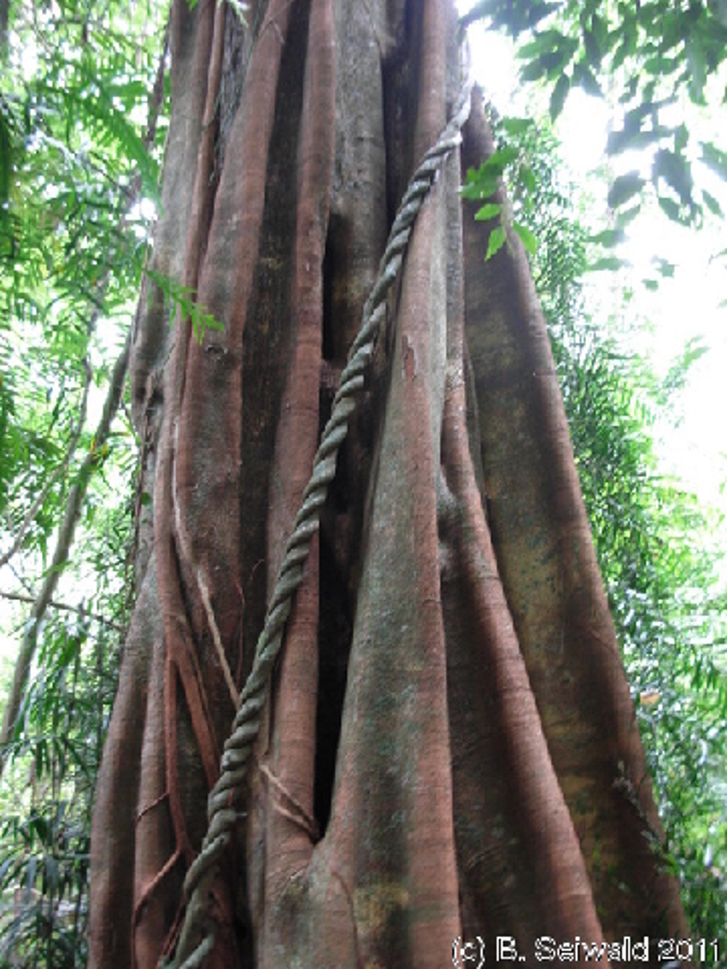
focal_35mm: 38
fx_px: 1064
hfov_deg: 37.7
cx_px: 364
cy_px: 484
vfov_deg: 49.0
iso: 200
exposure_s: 1/3.2
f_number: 2.9
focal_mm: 6.3
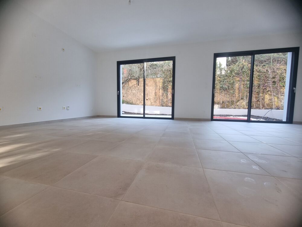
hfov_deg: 106.2
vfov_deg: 89.9
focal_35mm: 13
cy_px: 114
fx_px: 113
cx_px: 151
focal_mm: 2.2
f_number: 2.2
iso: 50
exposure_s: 1/60
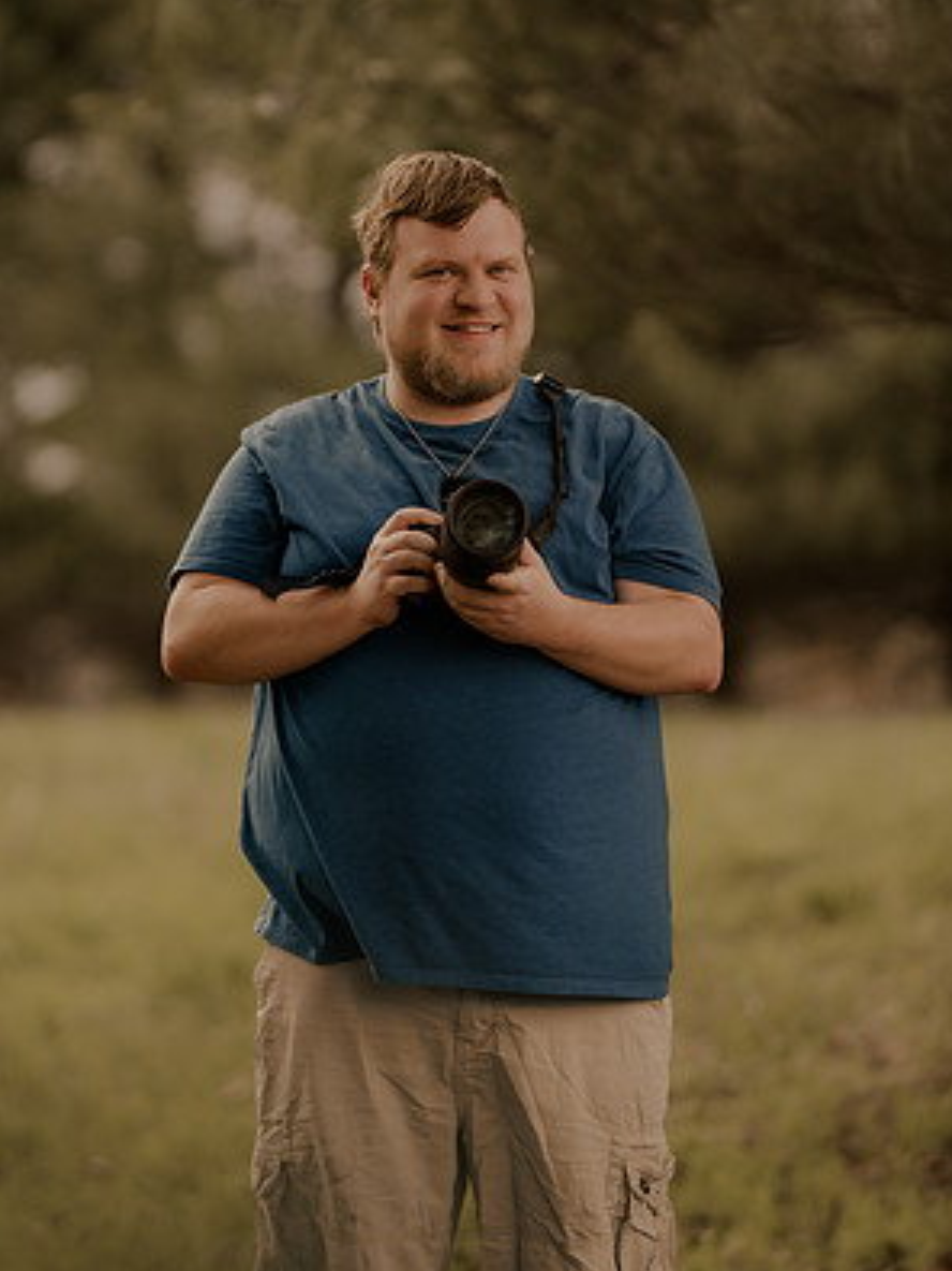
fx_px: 5100
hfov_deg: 10.7
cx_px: 479
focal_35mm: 139
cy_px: 560
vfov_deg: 14.2
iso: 125
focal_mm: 85
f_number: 1.4
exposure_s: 1/1600
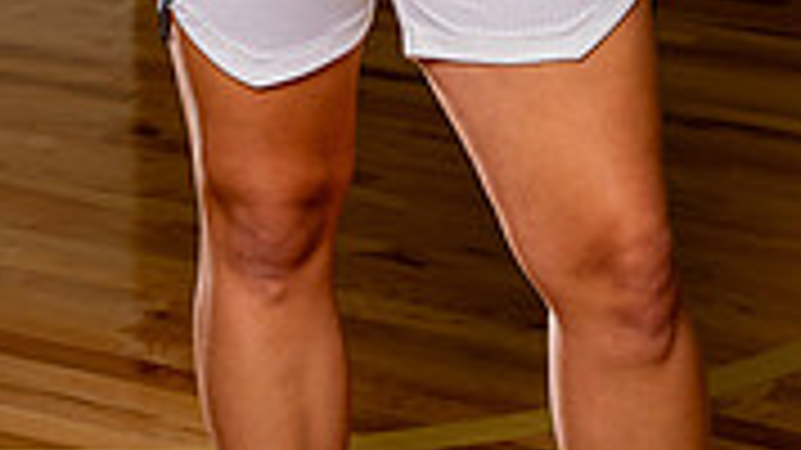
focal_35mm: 132
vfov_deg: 8.6
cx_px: 279
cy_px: -536
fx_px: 2803
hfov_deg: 16.2
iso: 640
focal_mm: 49.9
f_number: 7.1
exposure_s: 1/200
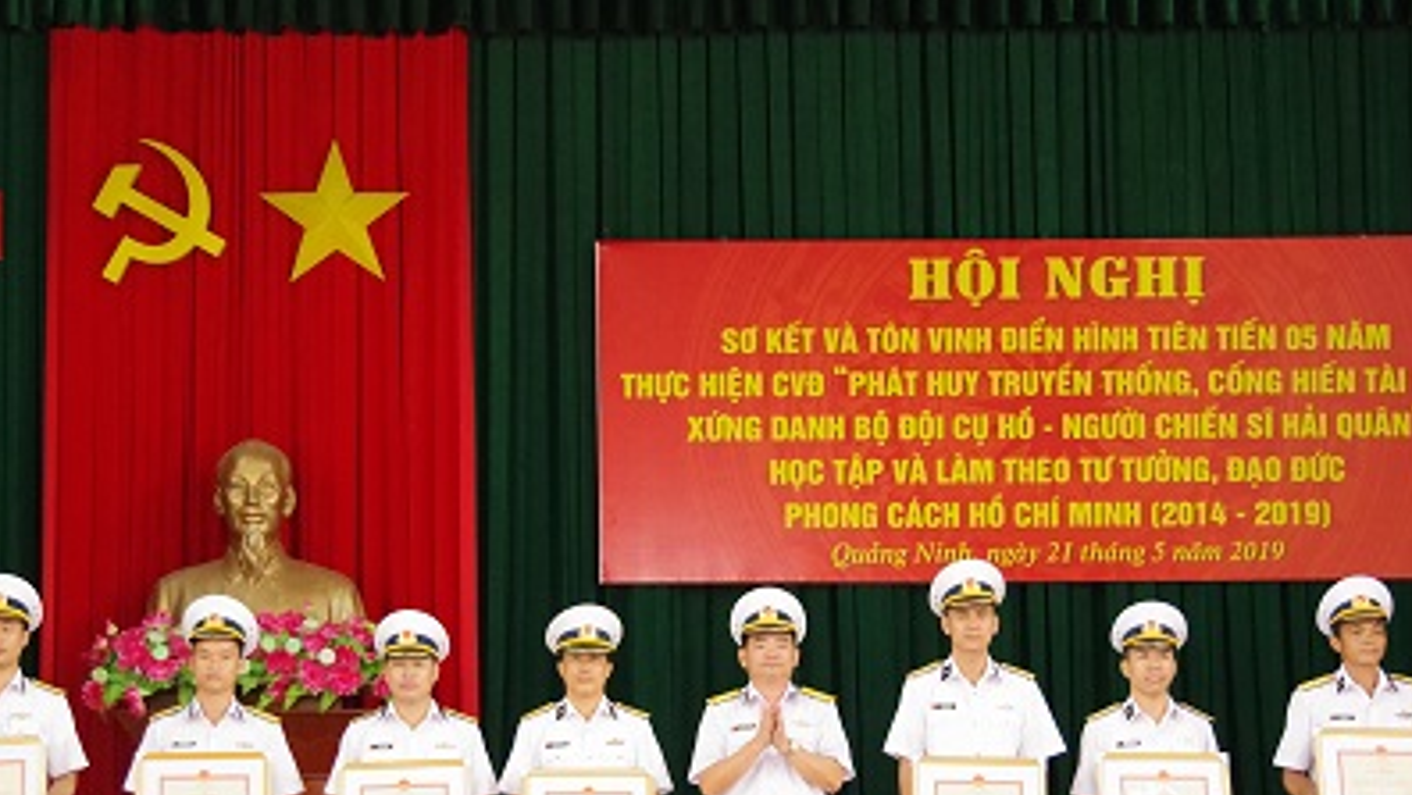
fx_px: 2734
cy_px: 624
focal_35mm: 73
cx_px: 638
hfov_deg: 28.9
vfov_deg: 16.4
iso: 3200
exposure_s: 1/100
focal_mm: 31
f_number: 4.5
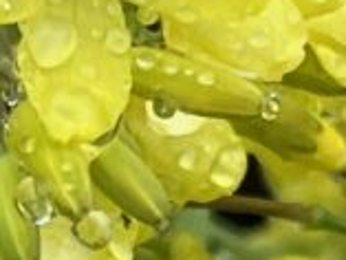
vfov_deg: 4.4
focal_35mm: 339
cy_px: 394
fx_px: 3391
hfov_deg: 5.8
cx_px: -106
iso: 50
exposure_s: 1/983
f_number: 1.6
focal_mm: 5.1
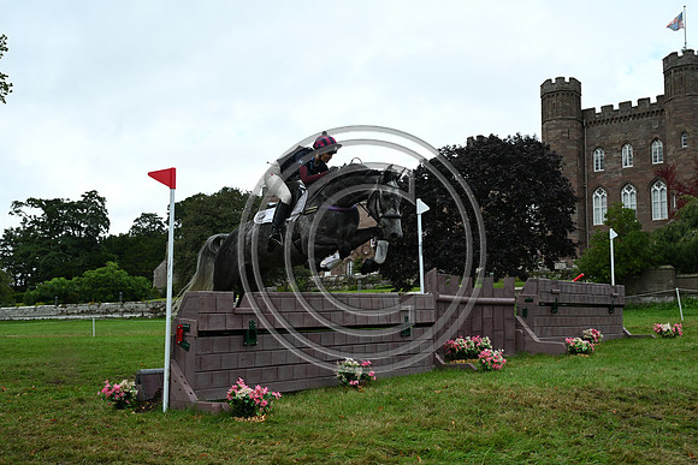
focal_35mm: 40
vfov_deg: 33.4
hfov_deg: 48.4
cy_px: 232
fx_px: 776
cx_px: 349
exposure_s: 1/1250
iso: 640
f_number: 5.6
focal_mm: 40
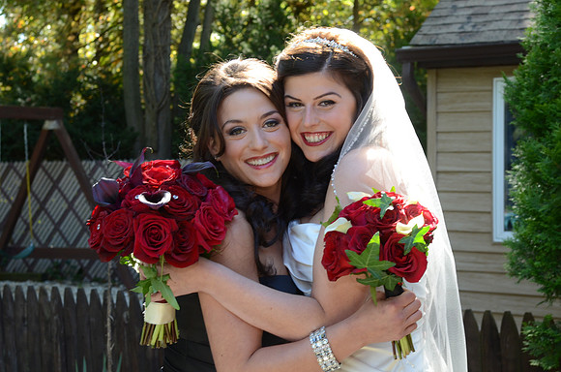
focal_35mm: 68
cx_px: 280
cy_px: 186
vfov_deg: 20.1
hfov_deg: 29.9
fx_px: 1050
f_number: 6.3
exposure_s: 1/125
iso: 500
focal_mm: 45
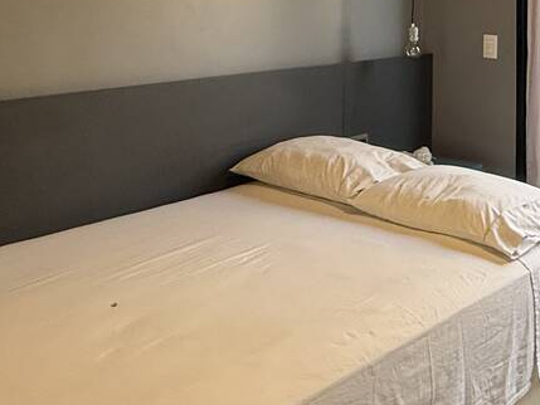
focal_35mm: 47
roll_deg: -0.6
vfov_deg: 28.5
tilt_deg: +1.3
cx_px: 522
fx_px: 733
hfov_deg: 36.8
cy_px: -20
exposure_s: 1/120
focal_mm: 2.22
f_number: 2.2
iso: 200
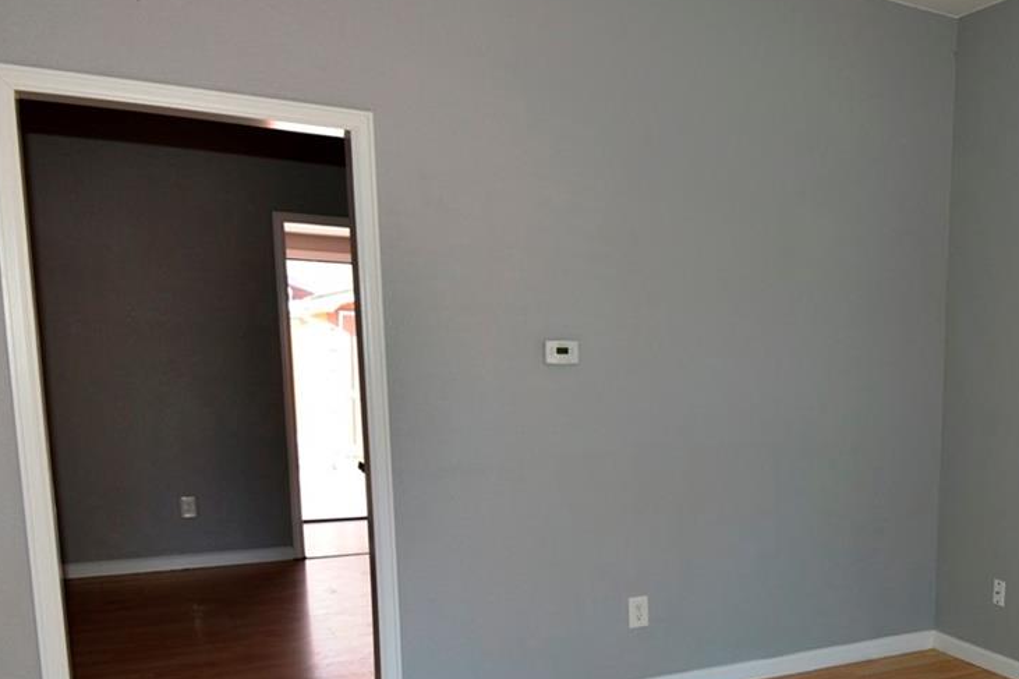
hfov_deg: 49.5
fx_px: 990
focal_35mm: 35
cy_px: 521
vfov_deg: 36.8
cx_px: 884
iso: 100
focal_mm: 16
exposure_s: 1/60
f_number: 4
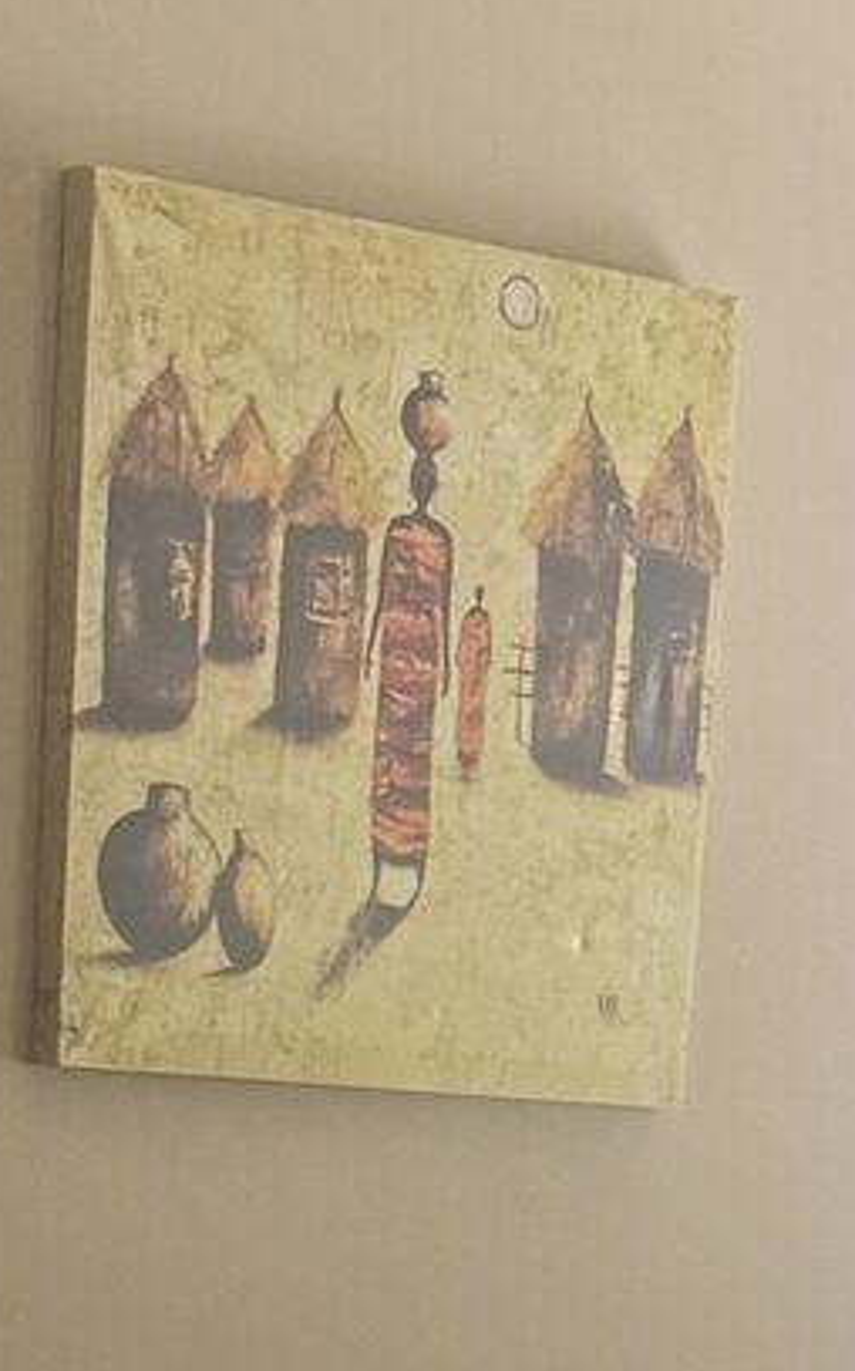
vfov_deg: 13.9
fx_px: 5374
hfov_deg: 9.1
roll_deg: -1.5
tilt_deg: -6.6
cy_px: 1806
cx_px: 650
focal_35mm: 144
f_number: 1.78
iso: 250
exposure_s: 1/60
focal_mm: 6.76
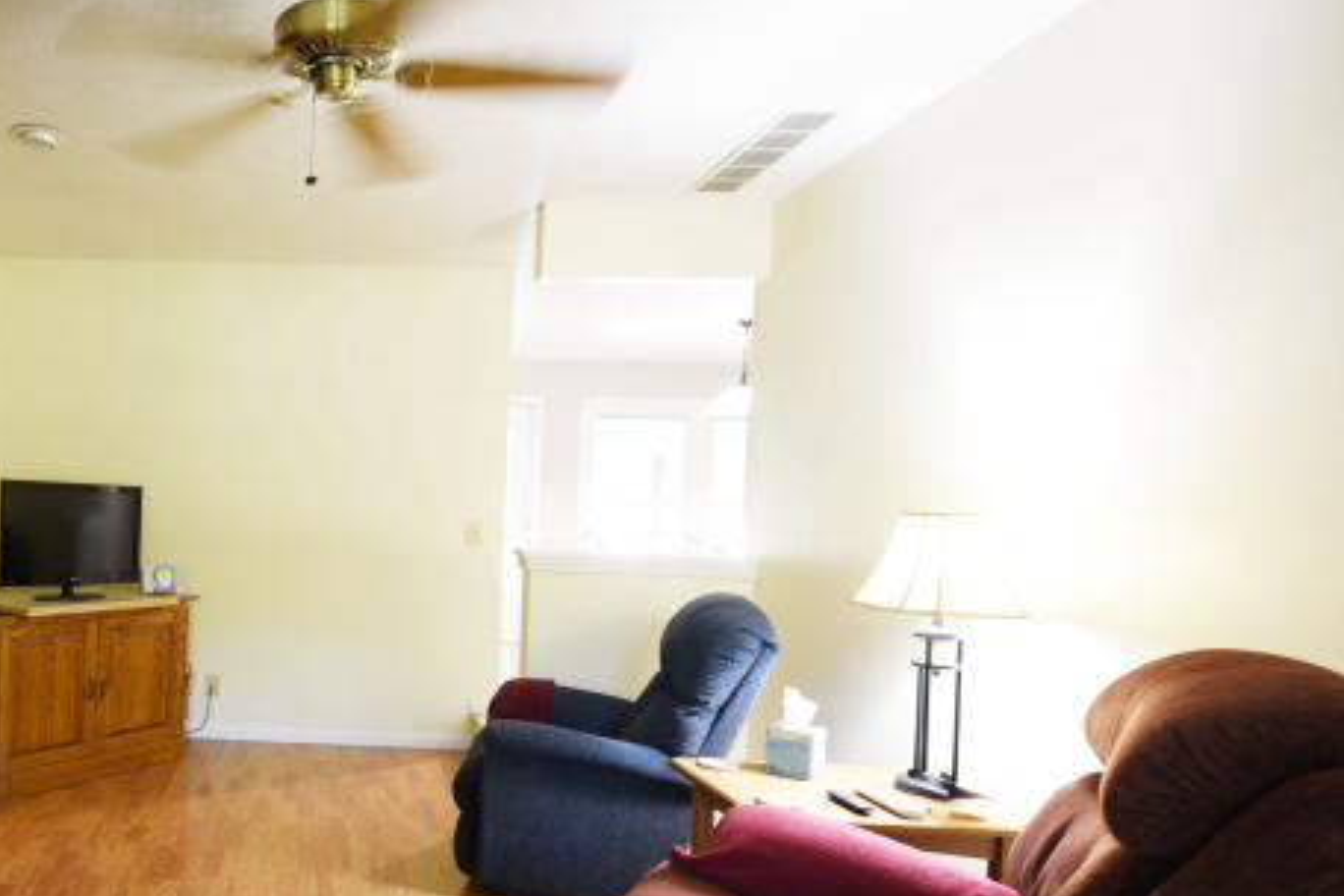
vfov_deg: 53.5
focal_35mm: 23
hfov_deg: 67.9
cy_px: 631
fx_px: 859
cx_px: 243
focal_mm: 14
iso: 400
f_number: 2.8
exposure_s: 1/15
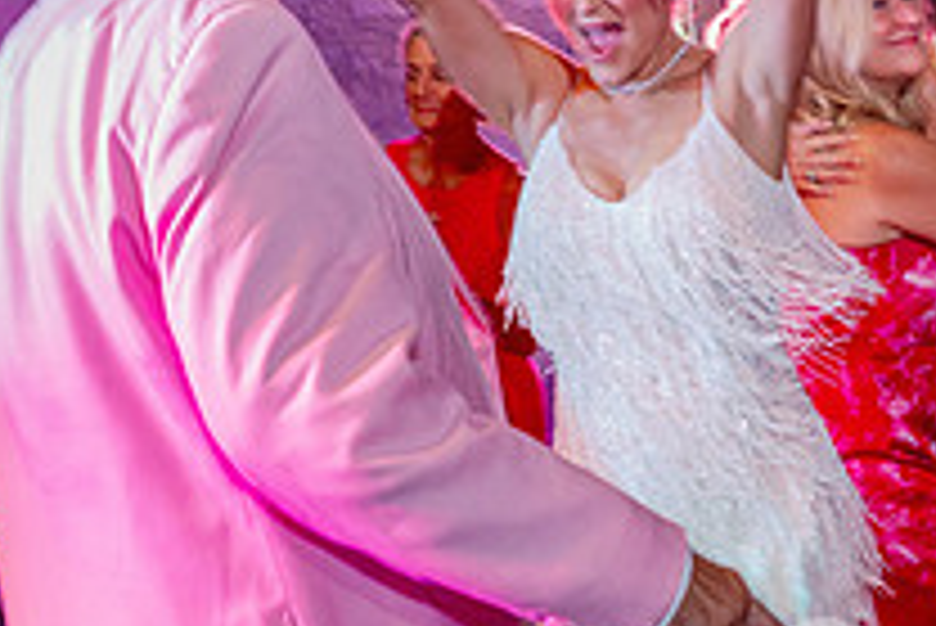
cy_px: 363
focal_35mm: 76
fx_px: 1977
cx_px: 594
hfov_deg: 26.5
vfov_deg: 18.0
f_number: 3.5
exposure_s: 1/80
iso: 1000
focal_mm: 24
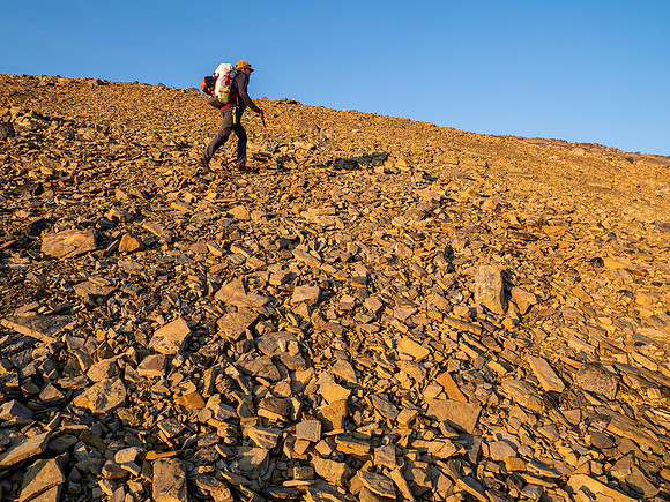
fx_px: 465
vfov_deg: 56.8
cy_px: 251
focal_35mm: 24
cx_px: 335
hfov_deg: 71.6
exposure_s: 1/100
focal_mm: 12
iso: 200
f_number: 8
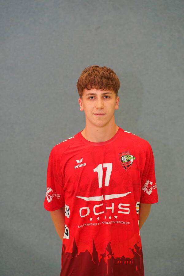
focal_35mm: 75
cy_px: 138
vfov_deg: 27.0
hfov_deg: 18.2
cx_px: 92
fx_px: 575
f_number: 4
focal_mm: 75
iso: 2000
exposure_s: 1/160
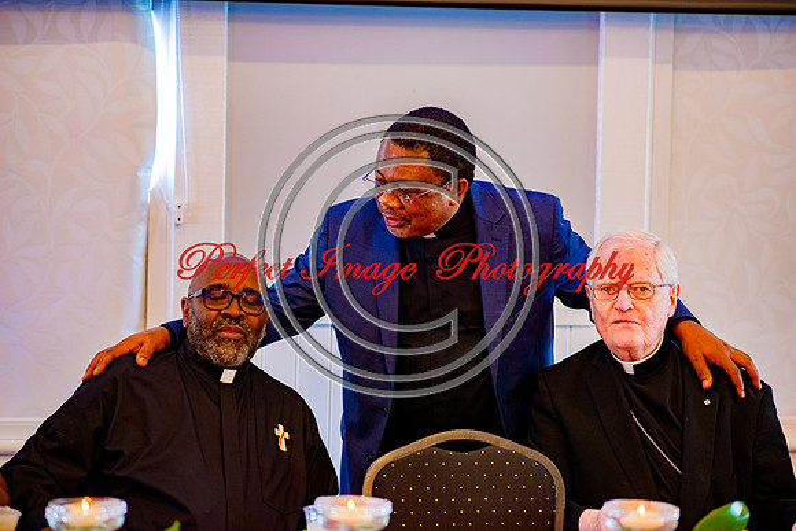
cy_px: 266
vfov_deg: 13.0
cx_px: 398
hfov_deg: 19.5
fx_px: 2322
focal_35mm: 105
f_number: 2.2
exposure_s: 1/125
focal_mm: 105
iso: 800
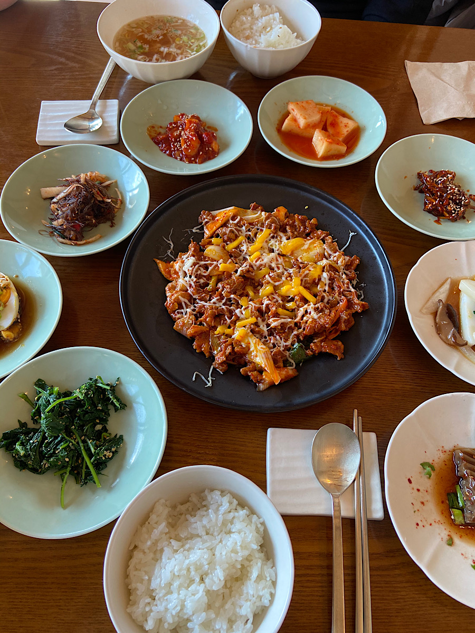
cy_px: 316
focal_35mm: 26
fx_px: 476
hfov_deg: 53.1
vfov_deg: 67.3
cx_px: 238
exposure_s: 1/120
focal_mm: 4.25
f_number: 1.8
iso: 100
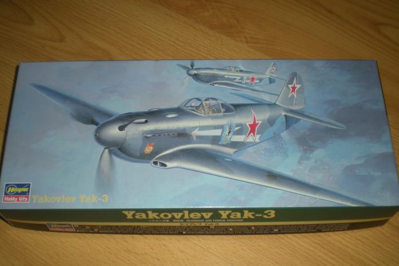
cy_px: 161
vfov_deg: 30.4
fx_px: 488
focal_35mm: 44
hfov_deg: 44.5
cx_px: 193
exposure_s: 1/60
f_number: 3.1
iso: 64
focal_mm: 6.3
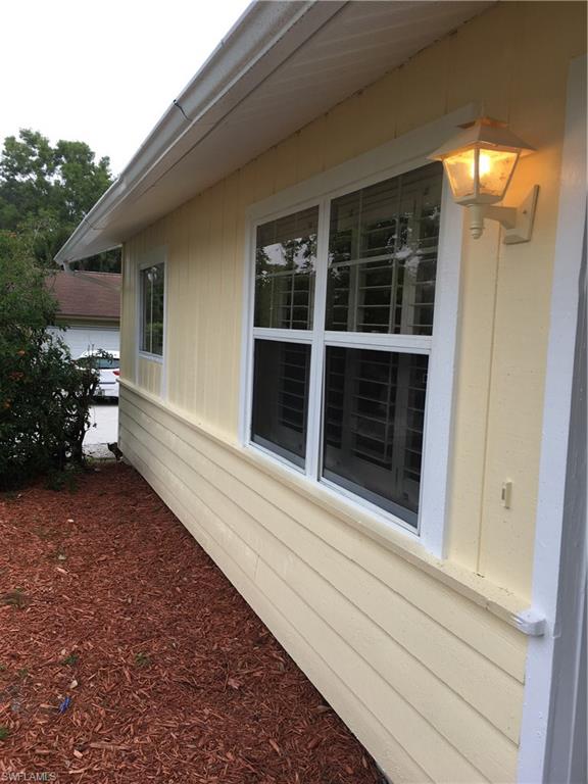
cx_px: 294
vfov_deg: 61.7
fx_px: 657
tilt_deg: -3.2
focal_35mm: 29
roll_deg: -3.1
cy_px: 392
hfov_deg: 48.2
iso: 25
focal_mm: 4.15
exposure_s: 1/189
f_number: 2.2
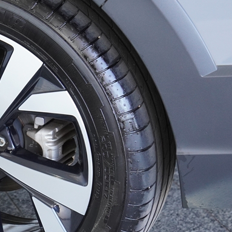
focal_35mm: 126
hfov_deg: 13.5
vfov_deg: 13.8
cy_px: 124
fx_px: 956
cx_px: -36
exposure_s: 1/160
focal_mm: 37
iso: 1000
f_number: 4
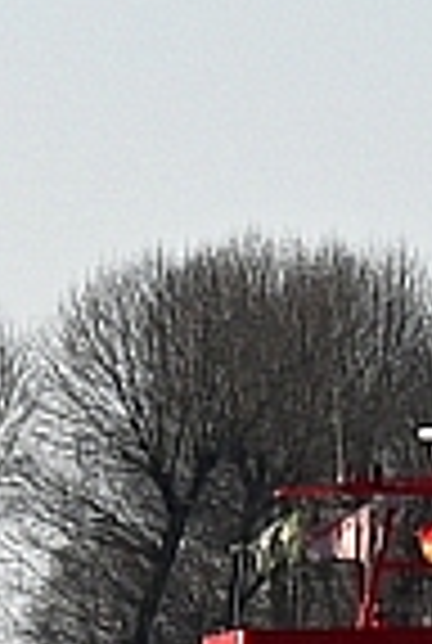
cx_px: 398
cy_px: 685
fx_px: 15404
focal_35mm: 860
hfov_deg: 1.6
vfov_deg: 2.4
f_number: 8
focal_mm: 120
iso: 100
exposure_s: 1/500
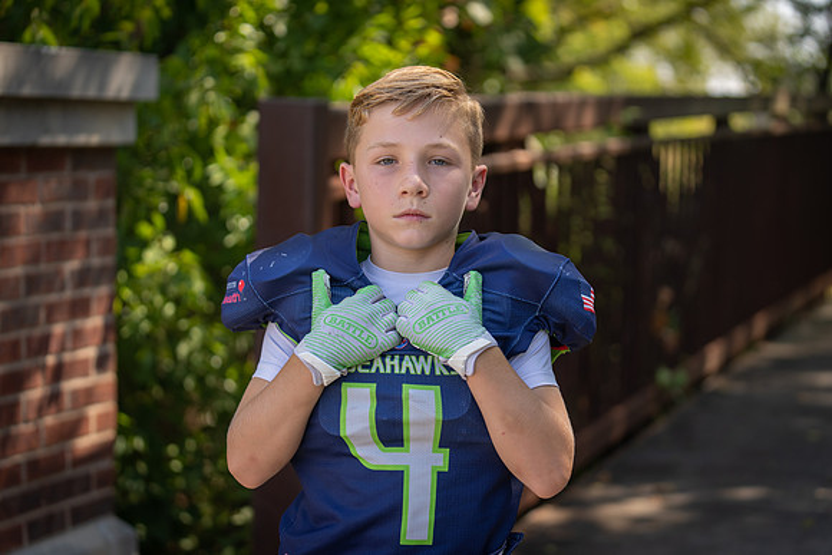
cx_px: 416
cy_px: 278
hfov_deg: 28.8
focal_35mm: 70
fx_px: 1618
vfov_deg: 19.5
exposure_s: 1/320
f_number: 2.8
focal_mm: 70
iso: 100
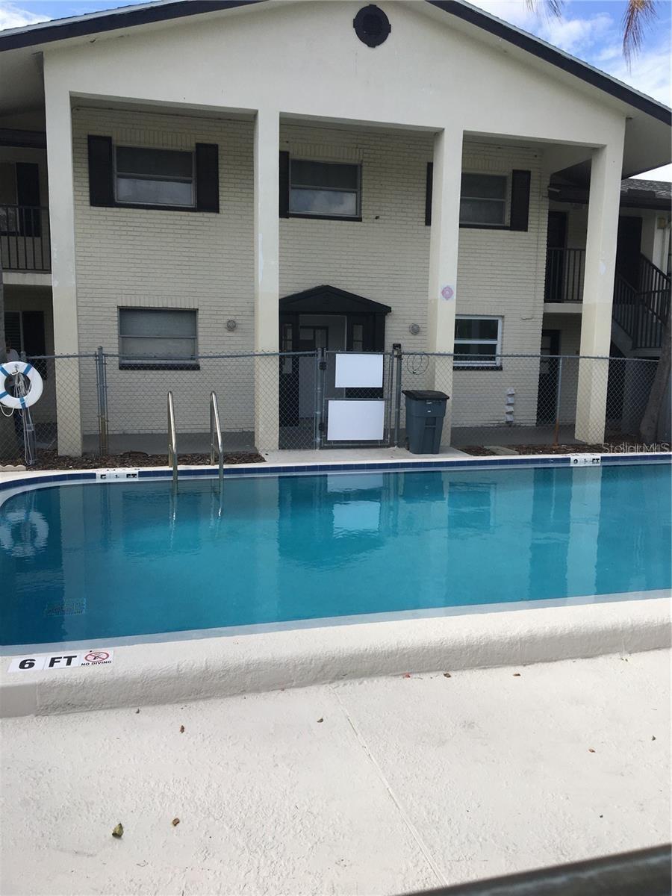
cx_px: 336
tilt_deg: -7.4
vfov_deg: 61.7
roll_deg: -2.3
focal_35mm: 29
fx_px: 751
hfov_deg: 48.2
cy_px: 448
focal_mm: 4.15
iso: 25
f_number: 2.2
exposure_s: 1/1261
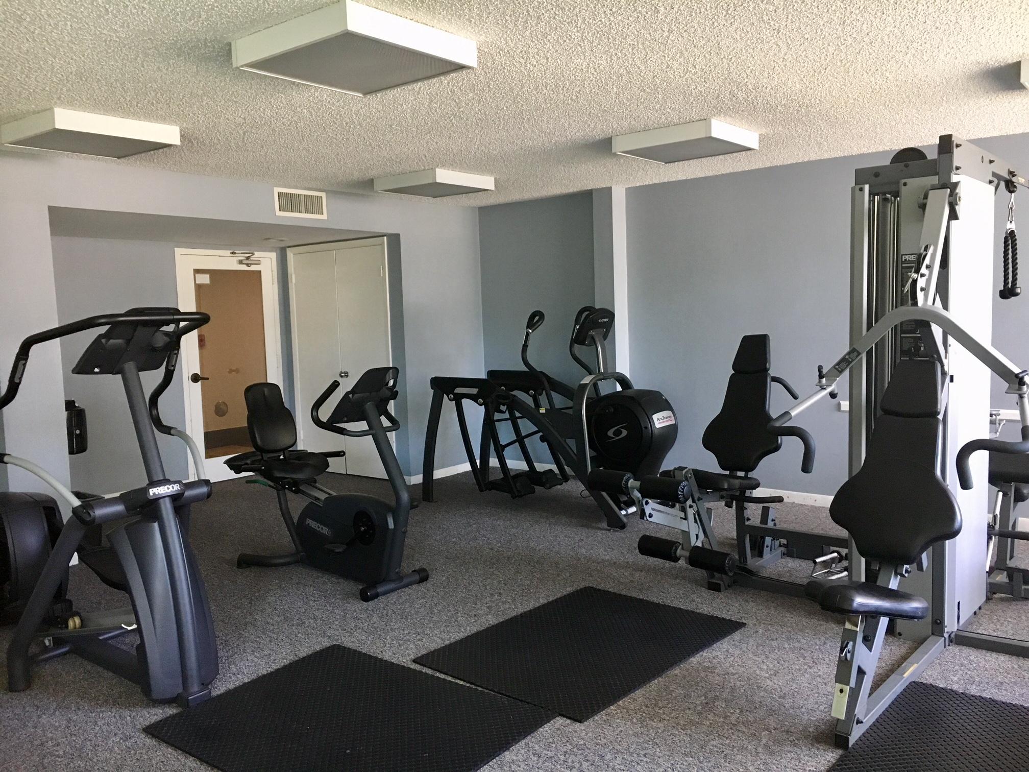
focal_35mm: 29
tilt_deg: -5.2
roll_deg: +2.2
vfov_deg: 48.2
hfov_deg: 61.7
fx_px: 862
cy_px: 386
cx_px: 514
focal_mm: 4.15
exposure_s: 1/30
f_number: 2.2
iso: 160
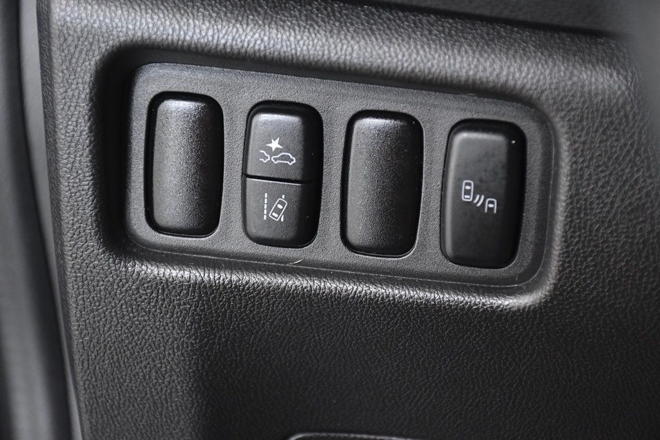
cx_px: 330
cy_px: 220
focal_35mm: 127
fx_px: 2329
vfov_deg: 10.8
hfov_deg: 16.1
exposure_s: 1/80
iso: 2500
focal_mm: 85
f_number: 5.3
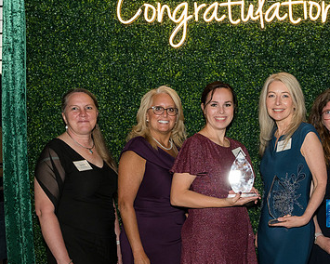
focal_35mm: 46
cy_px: 158
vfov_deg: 32.6
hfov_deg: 39.1
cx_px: 253
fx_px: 449
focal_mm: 30
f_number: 5
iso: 800
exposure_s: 1/160
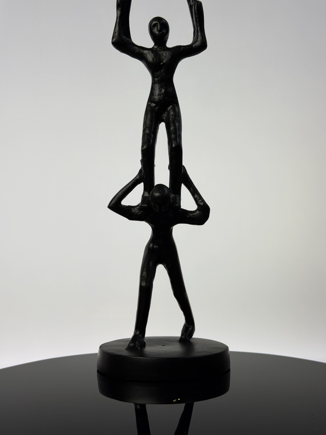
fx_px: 603
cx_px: 163
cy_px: 218
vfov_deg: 39.7
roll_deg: -0.5
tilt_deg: +1.6
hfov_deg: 30.3
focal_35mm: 48
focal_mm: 6.76
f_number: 1.78
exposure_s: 1/227
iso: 50
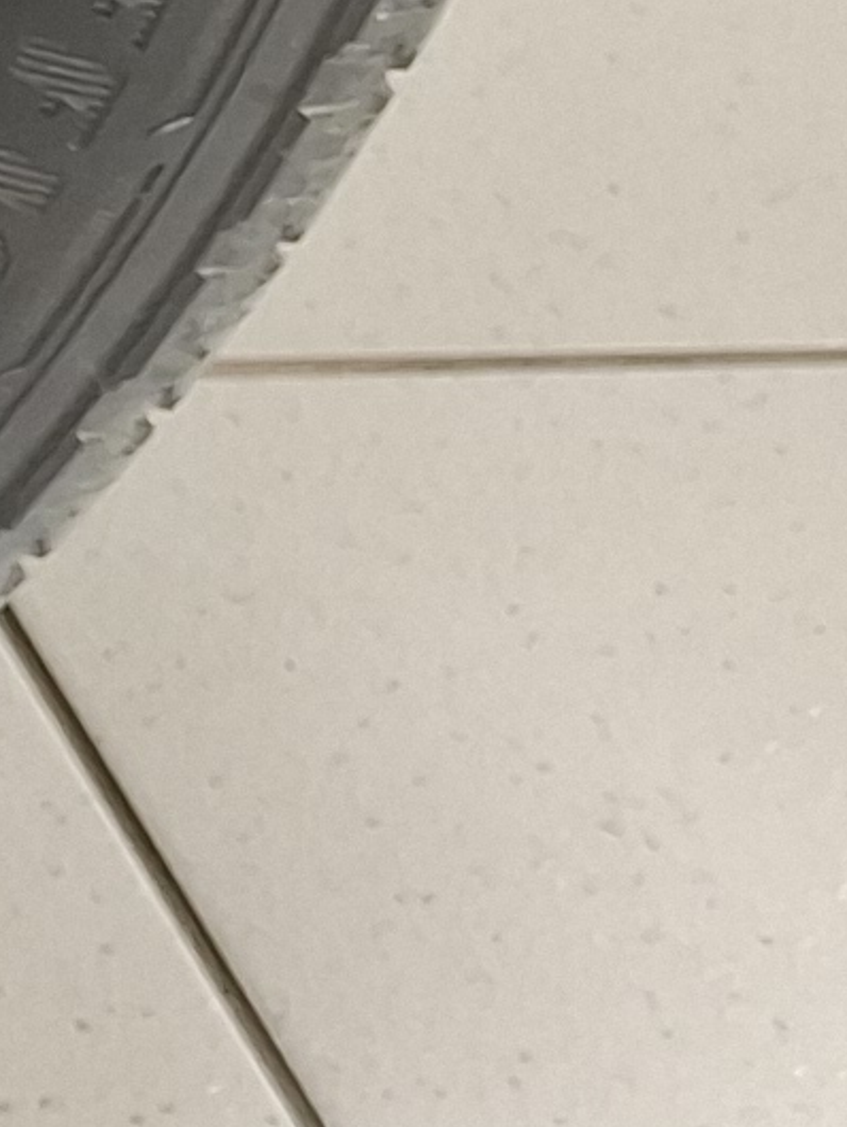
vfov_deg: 10.0
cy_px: -1446
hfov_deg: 6.5
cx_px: -2698
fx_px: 5770
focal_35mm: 177
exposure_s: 1/30
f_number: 1.8
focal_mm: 5.54
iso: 400
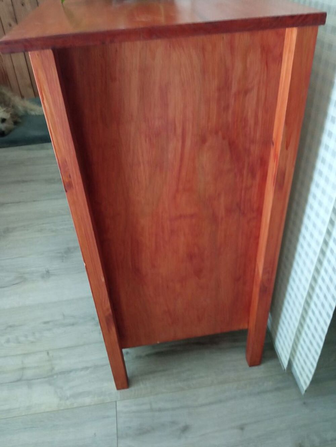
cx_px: 168
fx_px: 349
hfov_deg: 51.4
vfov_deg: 65.3
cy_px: 224
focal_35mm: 27
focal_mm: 3.79
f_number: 2.2
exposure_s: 1/20
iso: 955
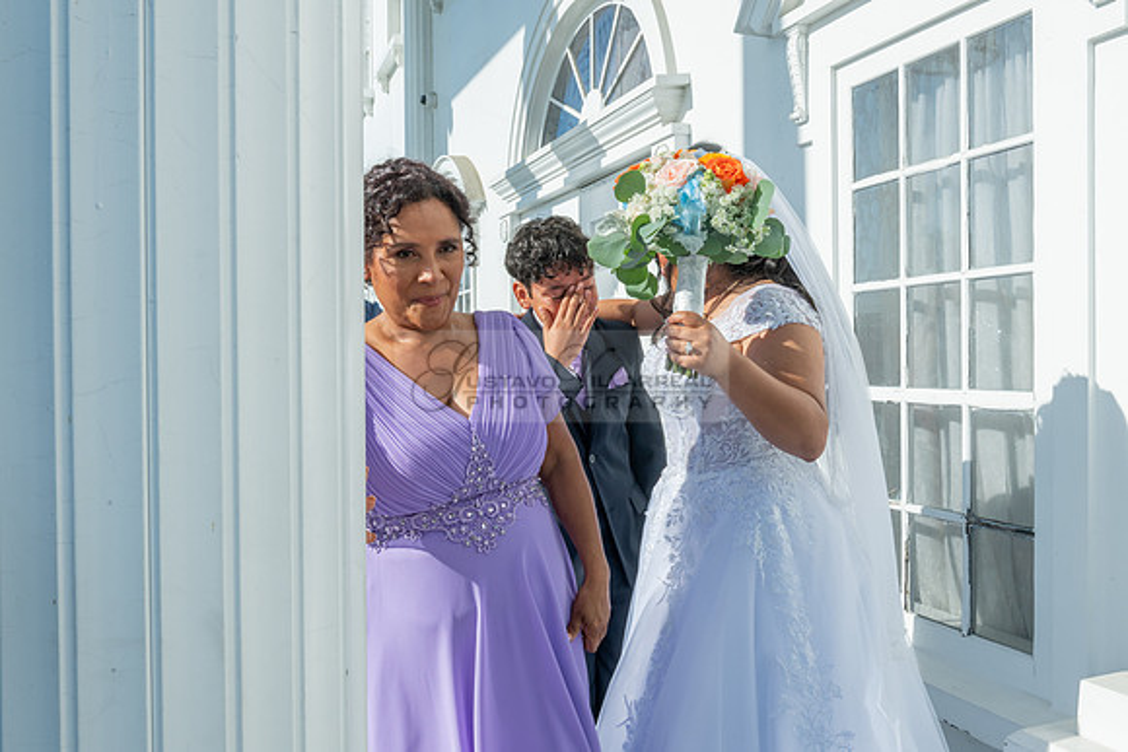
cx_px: 564
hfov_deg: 58.7
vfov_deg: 41.1
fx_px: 1003
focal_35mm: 32
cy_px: 376
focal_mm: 32
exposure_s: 1/200
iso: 250
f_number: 18
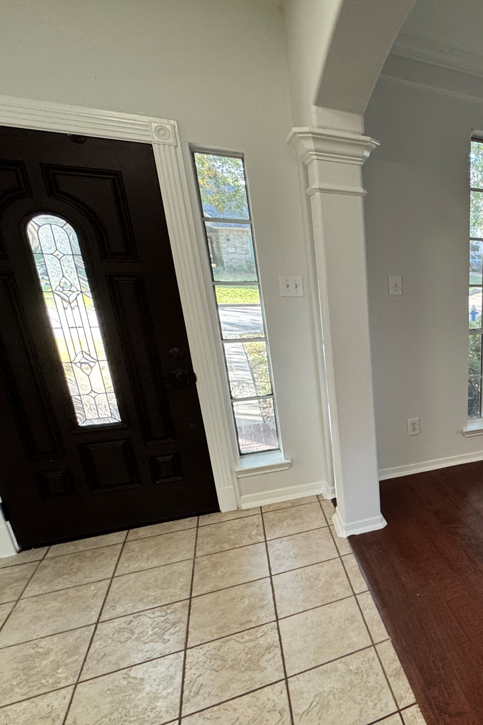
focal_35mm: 23
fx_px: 463
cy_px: 412
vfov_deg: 75.7
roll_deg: -2.6
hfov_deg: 44.7
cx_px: 506
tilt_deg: -19.9
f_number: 2.2
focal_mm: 2.22
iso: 250
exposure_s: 1/60
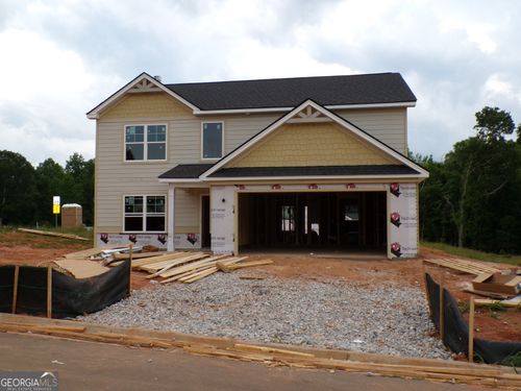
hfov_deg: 56.8
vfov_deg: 44.2
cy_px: 196
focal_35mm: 32
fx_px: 482
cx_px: 260
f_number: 4.8
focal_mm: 5.8
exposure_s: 1/750
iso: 200
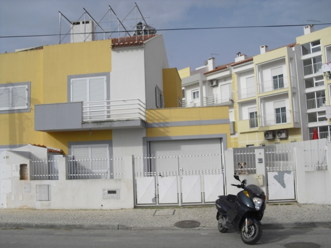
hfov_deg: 51.4
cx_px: 166
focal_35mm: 36
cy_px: 124
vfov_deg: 39.7
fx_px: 344
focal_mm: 6.3
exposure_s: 1/250
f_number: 7.8
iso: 64
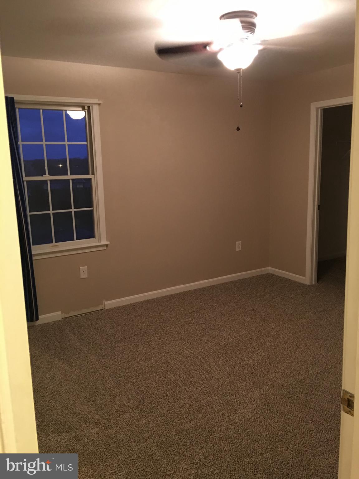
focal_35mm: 29
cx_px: 180
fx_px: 401
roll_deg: +1.0
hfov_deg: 48.2
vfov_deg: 61.7
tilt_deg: -9.0
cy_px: 240
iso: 80
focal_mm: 4.15
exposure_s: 1/4
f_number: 2.2
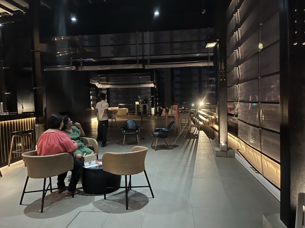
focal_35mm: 26
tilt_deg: -3.0
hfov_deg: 67.3
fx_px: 229
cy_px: 114
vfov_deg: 53.1
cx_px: 152
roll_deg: +2.6
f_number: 1.6
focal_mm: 5.1
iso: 1000
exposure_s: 1/25
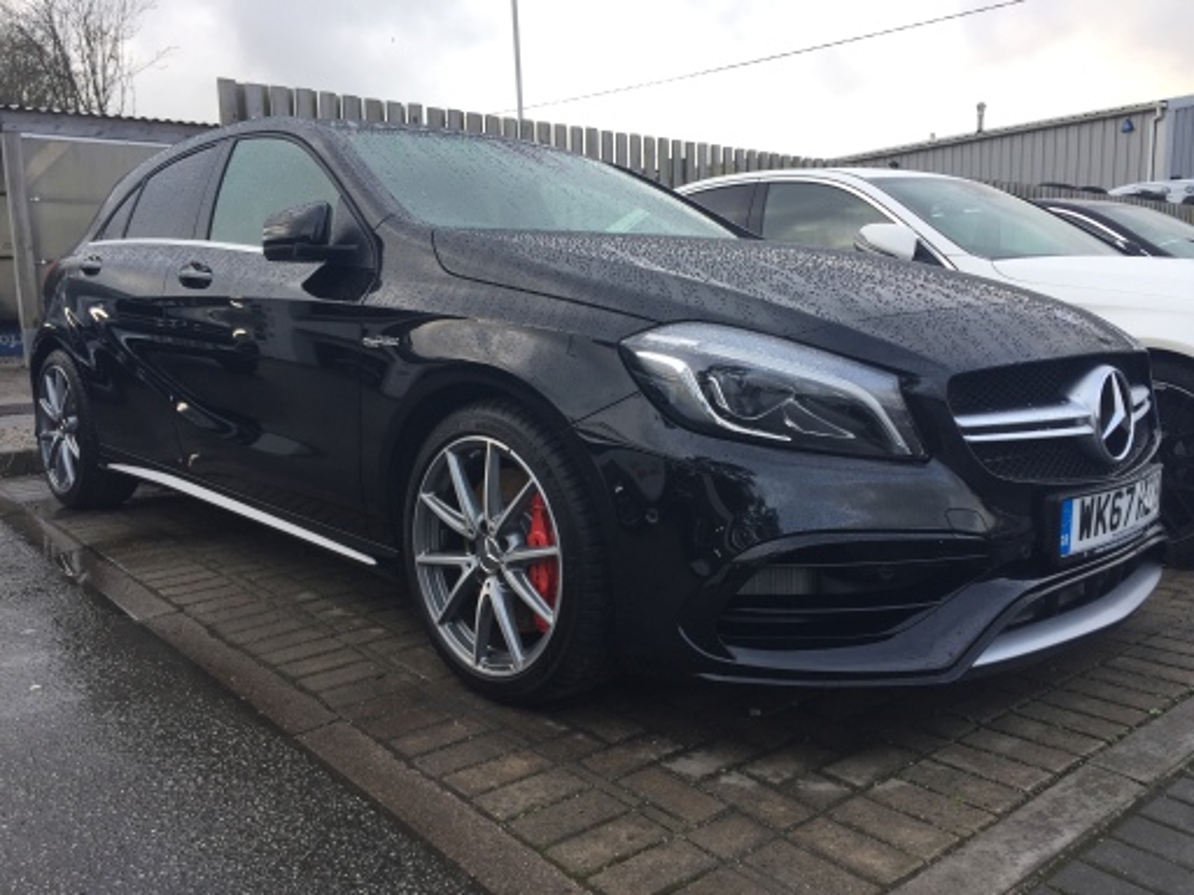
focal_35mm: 29
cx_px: 597
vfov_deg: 48.2
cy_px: 448
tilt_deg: -9.8
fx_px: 1000
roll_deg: +1.2
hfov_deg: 61.7
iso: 32
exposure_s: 1/157
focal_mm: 4.15
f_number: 2.2
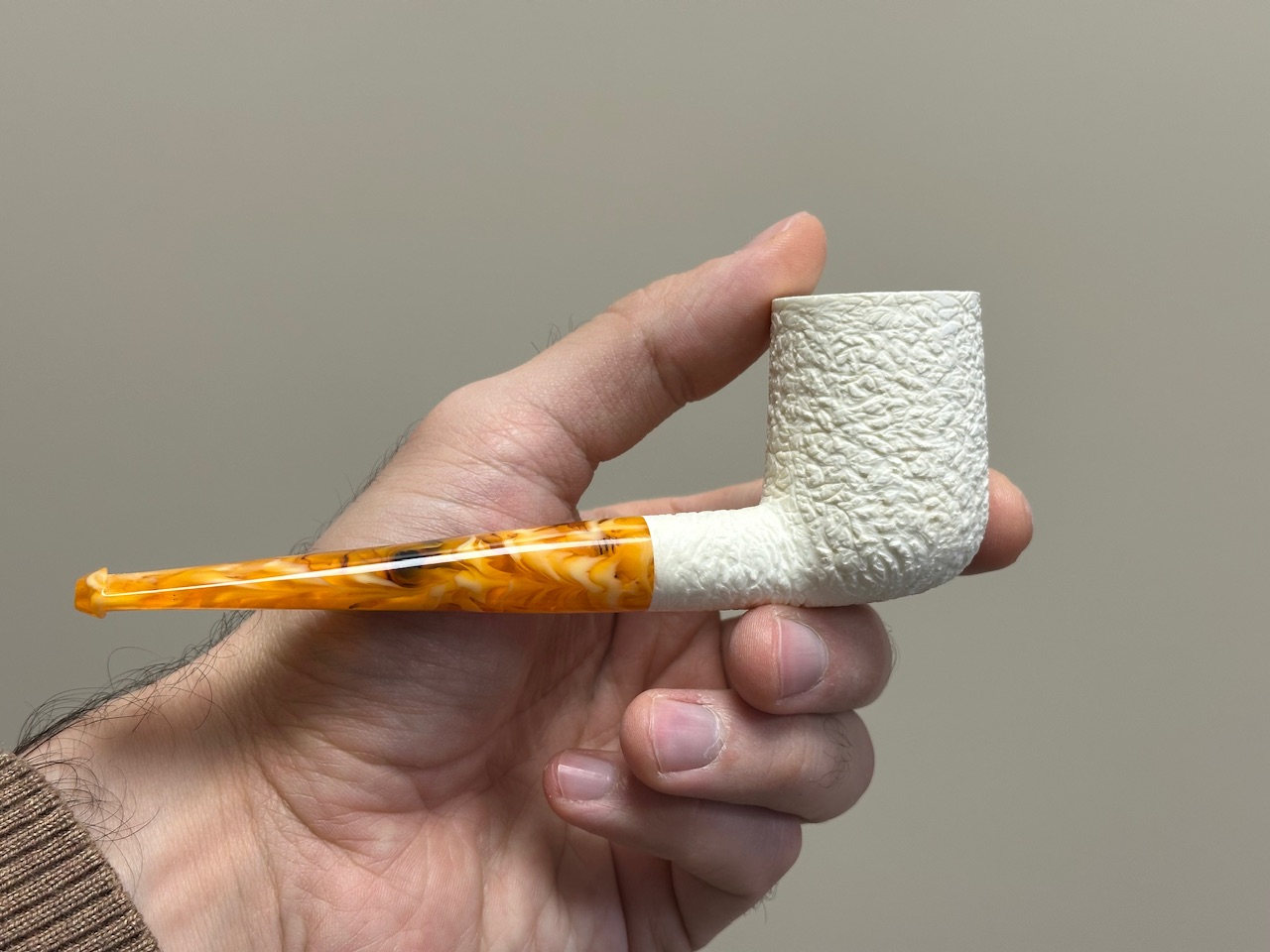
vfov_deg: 30.3
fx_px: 1761
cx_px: 635
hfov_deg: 39.7
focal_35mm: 48
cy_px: 476
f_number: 1.78
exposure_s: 1/121
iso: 80
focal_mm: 6.86
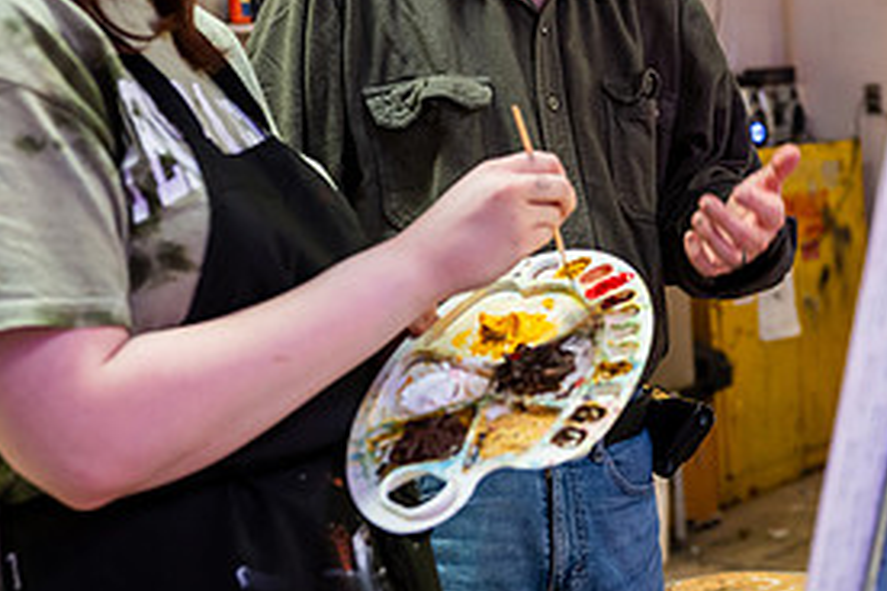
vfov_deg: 16.7
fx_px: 1971
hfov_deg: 25.3
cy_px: 11
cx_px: 517
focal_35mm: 80
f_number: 3.2
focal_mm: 38
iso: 1250
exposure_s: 1/60
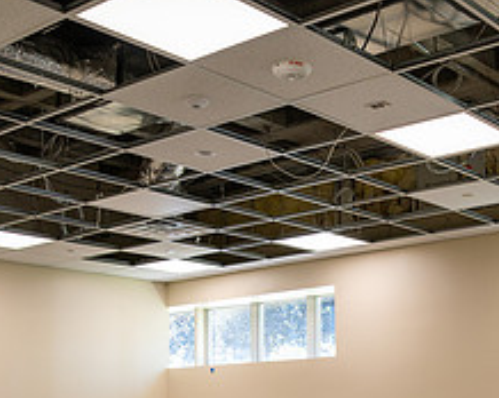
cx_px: 430
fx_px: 885
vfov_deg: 24.8
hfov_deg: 30.4
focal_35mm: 60
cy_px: 335
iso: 125
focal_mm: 24
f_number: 4
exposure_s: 1/125
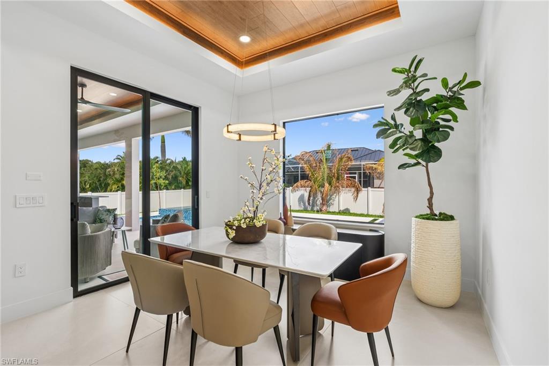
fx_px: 244
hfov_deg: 96.7
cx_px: 274
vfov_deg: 73.8
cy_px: 183
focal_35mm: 16
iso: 125
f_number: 8
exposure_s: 1/30
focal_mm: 16
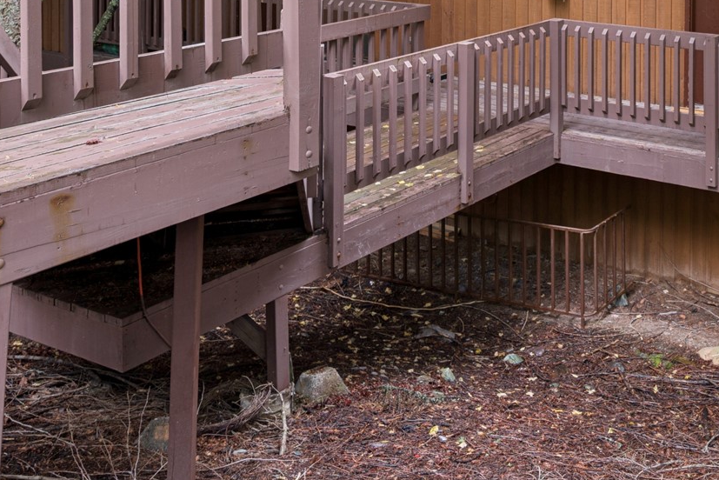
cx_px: 711
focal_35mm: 43
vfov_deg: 27.9
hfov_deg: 39.9
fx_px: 865
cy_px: -64
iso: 100
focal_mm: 16.5
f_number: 6.3
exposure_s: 1/1.25
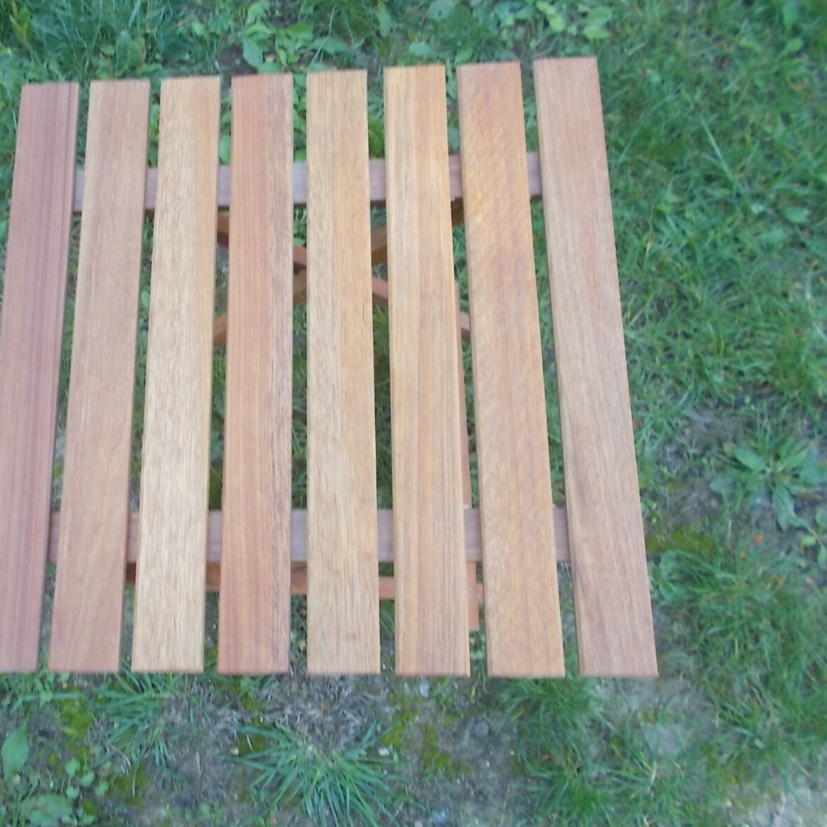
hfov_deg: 51.9
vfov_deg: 52.5
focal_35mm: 31
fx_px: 838
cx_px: 303
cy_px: 414
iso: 100
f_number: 3.2
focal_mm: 4.6
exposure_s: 1/25
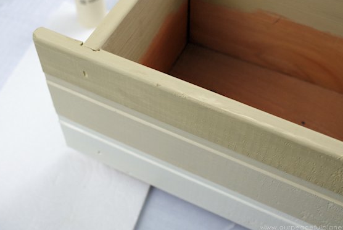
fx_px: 486
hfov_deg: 38.8
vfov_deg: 26.5
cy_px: 104
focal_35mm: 51
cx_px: 175
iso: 400
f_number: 5
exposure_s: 1/20
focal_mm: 30
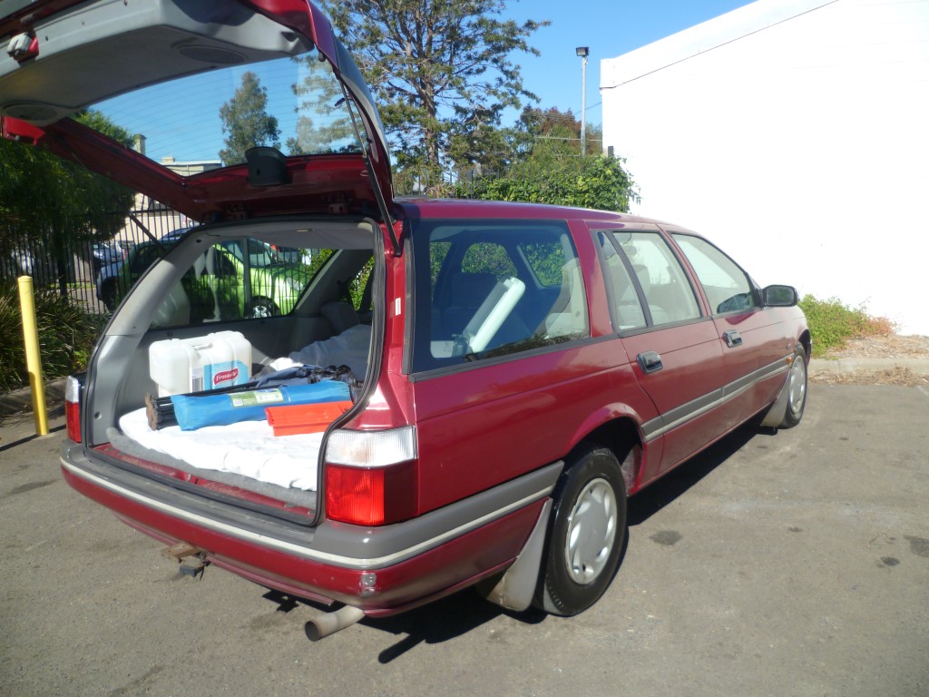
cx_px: 464
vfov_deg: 49.7
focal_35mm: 28
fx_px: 751
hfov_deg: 63.4
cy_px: 348
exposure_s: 1/125
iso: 80
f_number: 9
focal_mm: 5
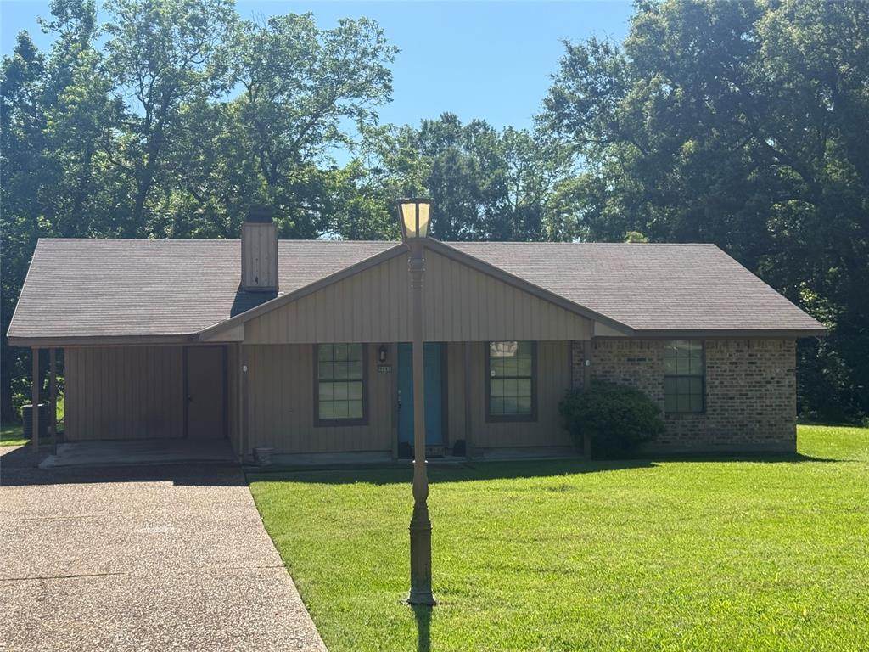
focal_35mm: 48
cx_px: 434
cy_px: 326
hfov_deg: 39.7
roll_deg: +0.9
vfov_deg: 30.3
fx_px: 1205
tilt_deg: +1.2
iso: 80
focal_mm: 6.76
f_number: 1.78
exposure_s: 1/4329
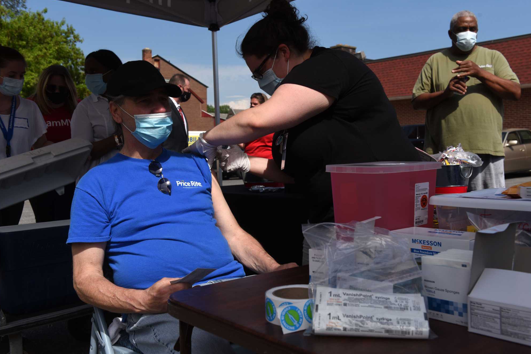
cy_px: 176
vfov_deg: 34.2
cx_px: 265
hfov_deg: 49.6
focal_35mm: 39
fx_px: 575
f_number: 9
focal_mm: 38
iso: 400
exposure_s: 1/1600
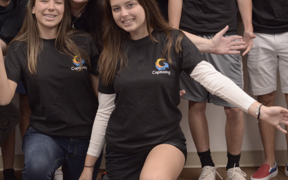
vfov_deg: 13.5
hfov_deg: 21.4
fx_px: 761
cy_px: 63
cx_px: 126
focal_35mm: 97
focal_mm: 22
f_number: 4.5
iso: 400
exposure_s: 1/50
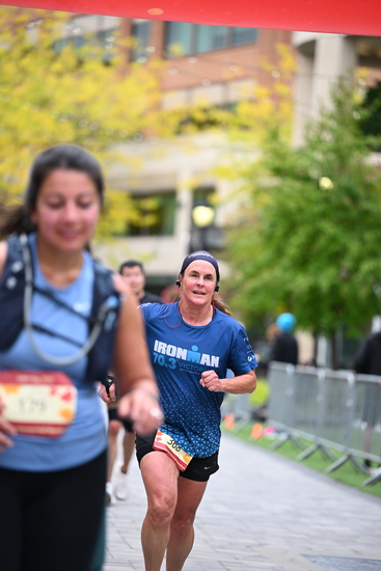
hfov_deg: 9.8
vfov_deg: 14.6
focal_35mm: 140
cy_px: 286
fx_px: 2221
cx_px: 190
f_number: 2.8
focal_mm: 140
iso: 640
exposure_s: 1/2000
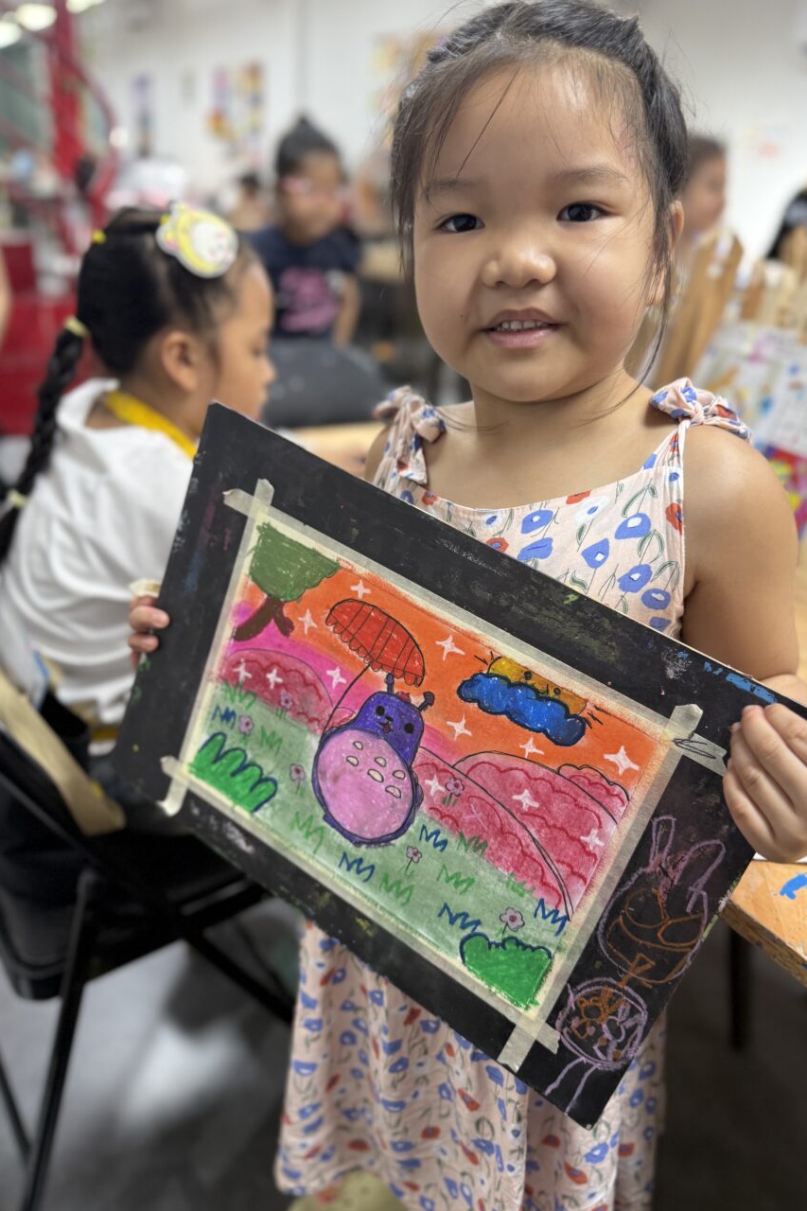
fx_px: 874
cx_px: 445
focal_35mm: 26
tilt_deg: -24.4
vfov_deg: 69.4
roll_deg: -4.9
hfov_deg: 49.5
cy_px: 594
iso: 160
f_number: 1.78
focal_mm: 6.76
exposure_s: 1/100
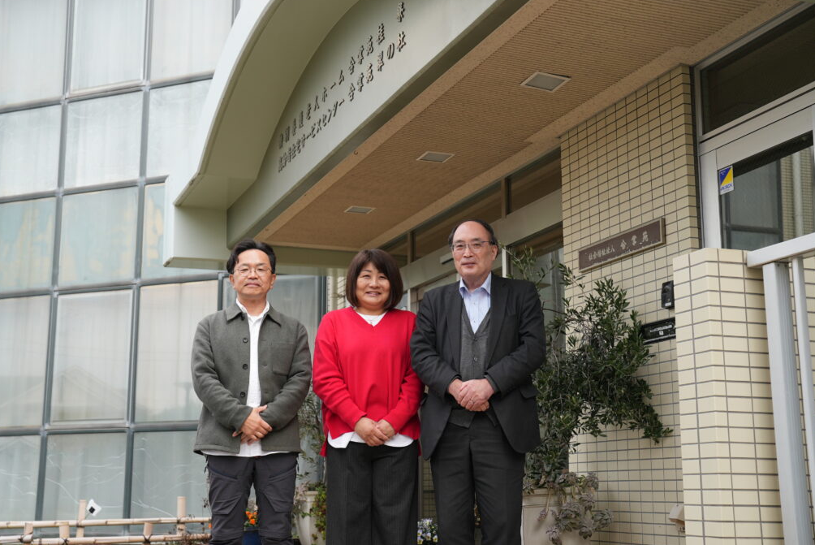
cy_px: 272
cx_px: 410
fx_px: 1155
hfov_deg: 38.9
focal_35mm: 51
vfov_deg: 26.5
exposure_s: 1/400
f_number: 5
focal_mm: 50
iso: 320
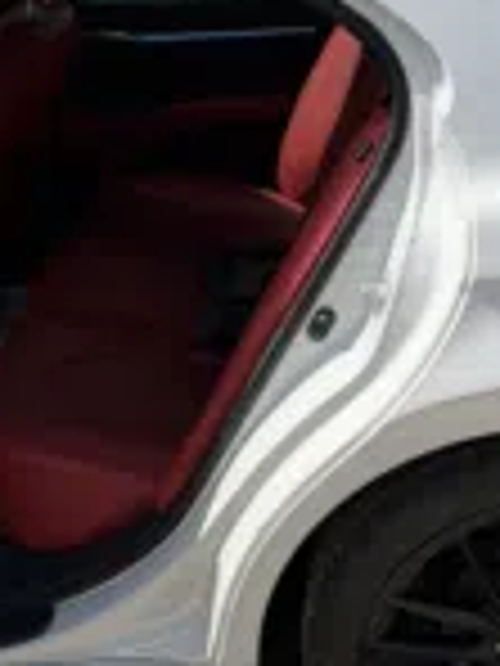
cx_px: 523
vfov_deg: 29.8
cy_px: 310
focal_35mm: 65
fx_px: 1252
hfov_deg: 21.6
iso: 80
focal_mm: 6.76
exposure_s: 1/2907
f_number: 1.78
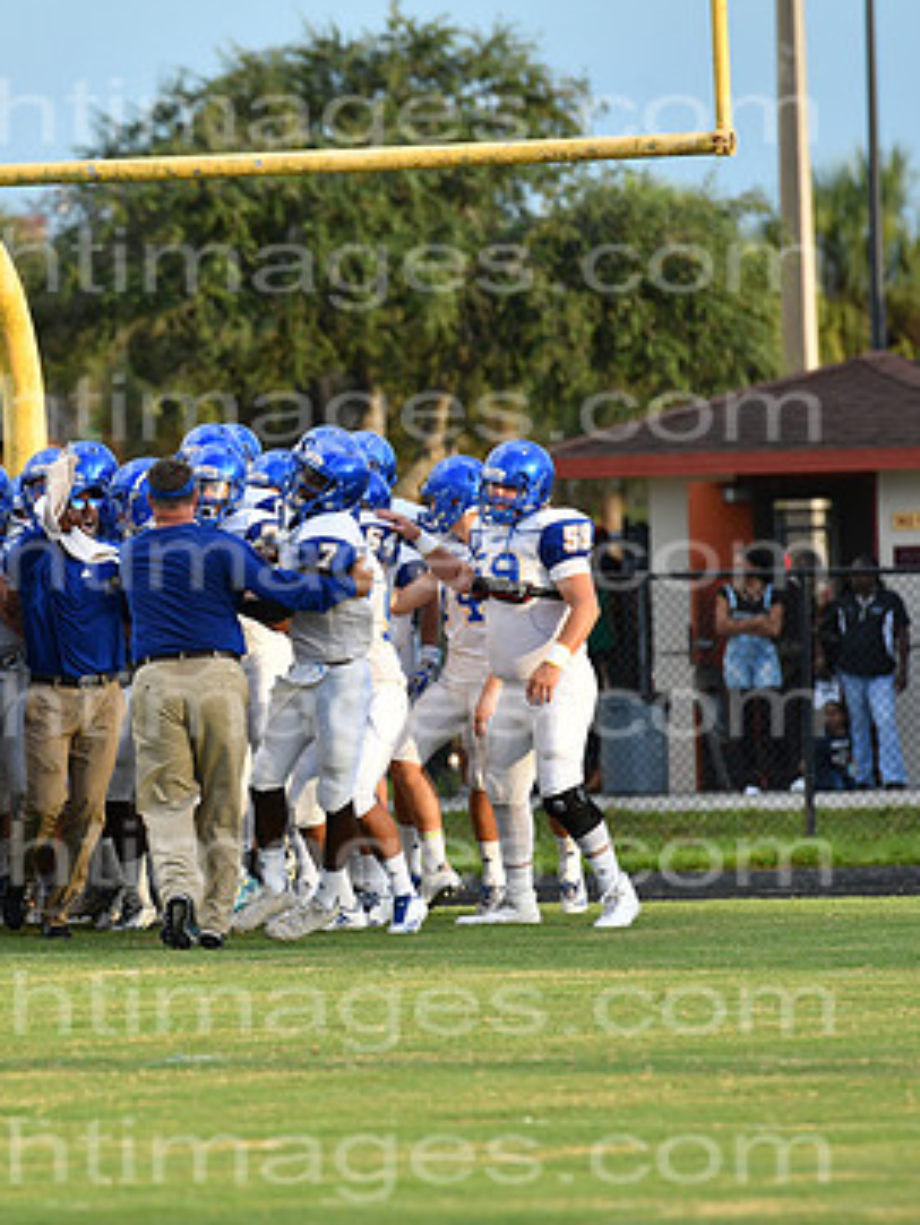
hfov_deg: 3.2
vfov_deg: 4.3
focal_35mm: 463
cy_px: 640
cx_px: 65
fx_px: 16397
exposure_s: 1/1250
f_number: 4
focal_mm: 200
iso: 400
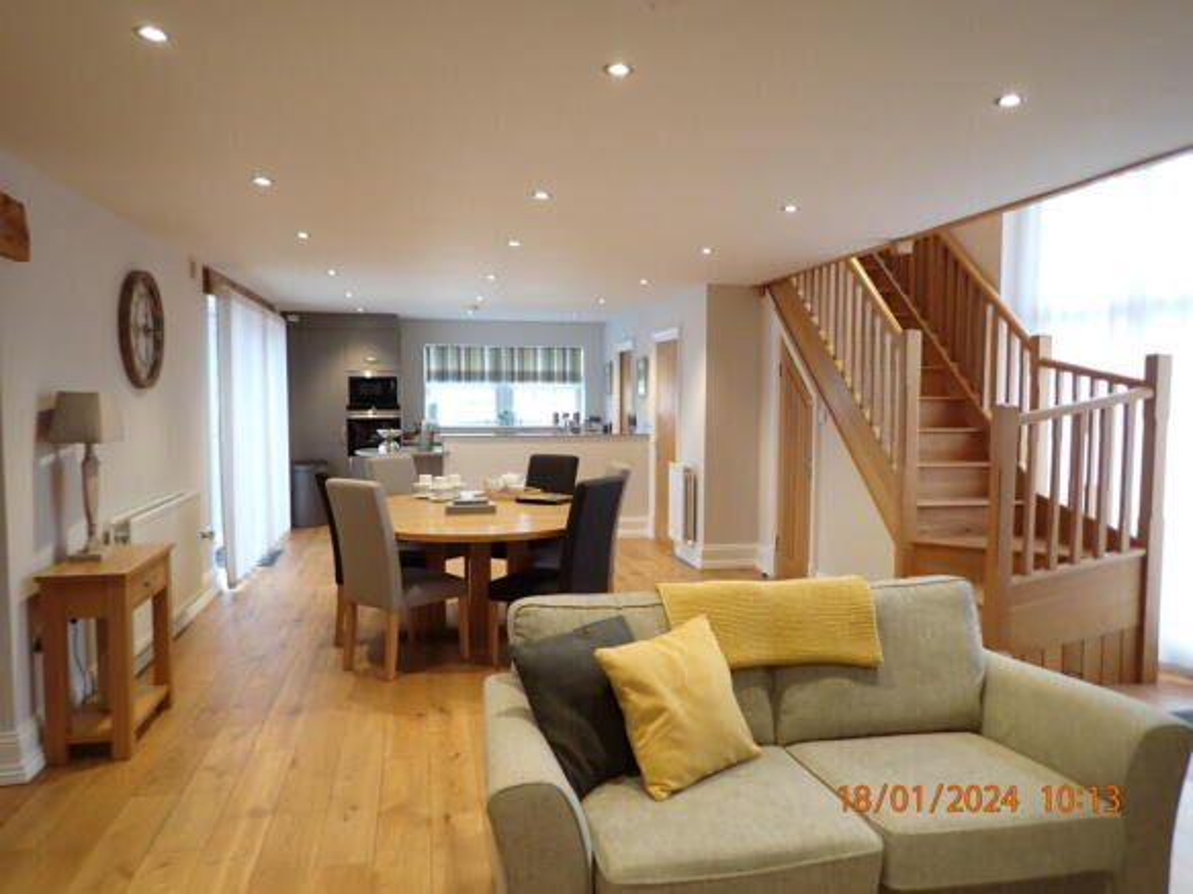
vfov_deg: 54.9
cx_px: 596
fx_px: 861
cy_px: 447
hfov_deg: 69.4
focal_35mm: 25
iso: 200
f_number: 2
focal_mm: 4.5
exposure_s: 1/40
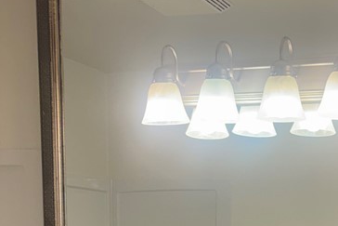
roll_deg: -3.4
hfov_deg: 26.3
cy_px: 399
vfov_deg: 15.6
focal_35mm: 76
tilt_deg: -13.1
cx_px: 260
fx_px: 714
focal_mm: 5.96
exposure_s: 1/120
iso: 80
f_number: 1.6
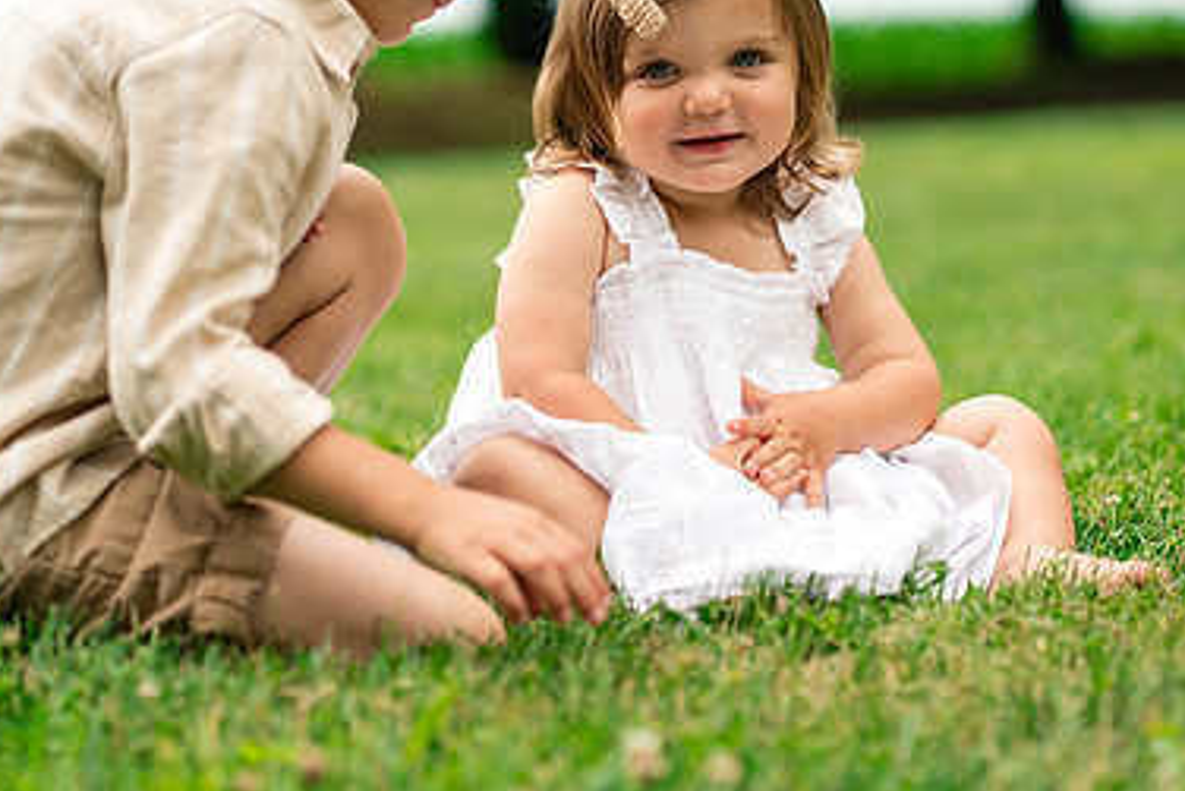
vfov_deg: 10.5
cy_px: 273
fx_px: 4314
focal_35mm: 131
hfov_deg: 15.6
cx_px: 741
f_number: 2.5
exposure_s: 1/2500
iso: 400
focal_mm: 85
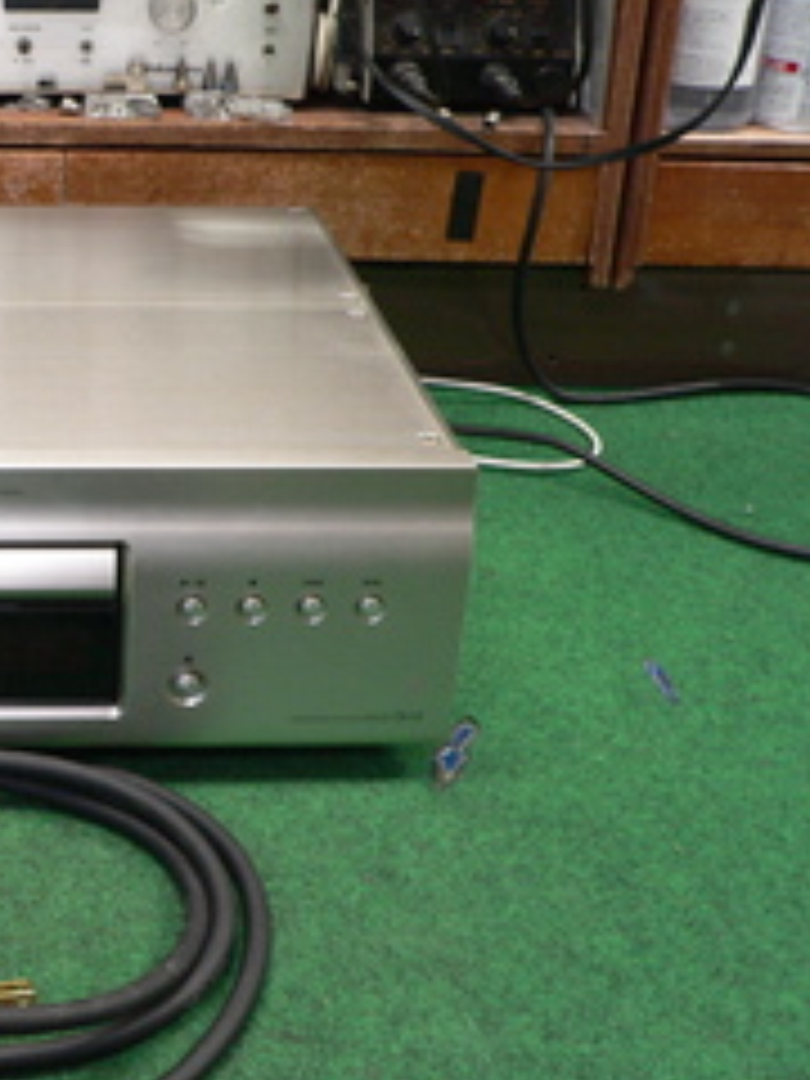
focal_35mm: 57
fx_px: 1778
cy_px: 560
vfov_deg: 33.8
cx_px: -40
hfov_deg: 24.3
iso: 200
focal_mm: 6
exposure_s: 1/20
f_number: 2.8
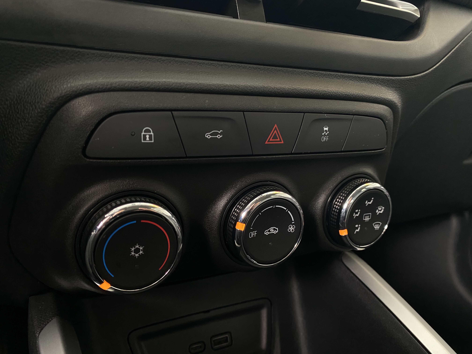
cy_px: 177
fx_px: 355
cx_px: 236
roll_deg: -2.8
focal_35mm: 26
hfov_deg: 67.3
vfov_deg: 53.1
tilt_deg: -13.2
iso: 500
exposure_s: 1/44
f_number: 1.8
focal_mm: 4.25
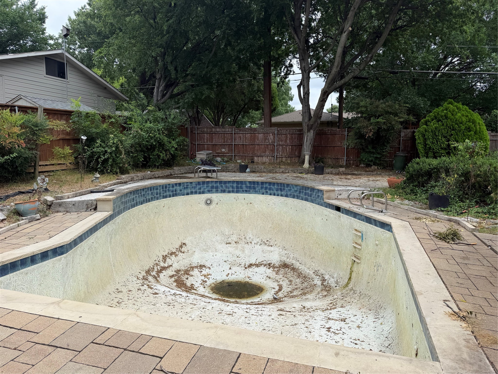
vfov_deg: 56.8
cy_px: 187
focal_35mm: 24
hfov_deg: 71.6
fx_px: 345
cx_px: 249
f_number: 1.78
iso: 80
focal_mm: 6.76
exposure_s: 1/3279
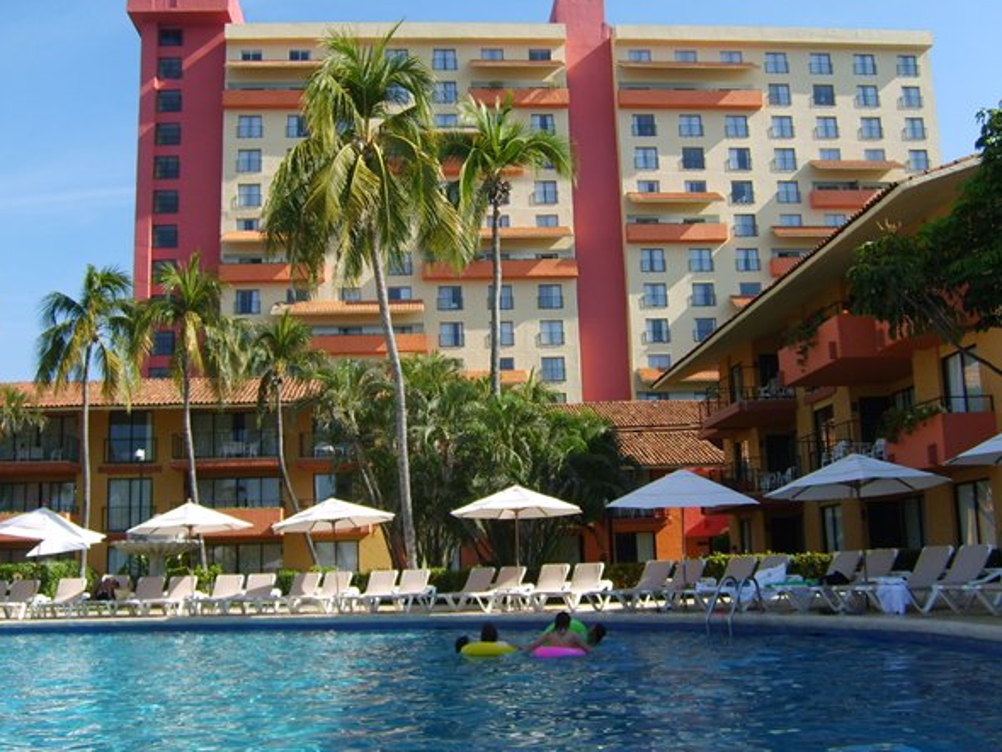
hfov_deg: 48.9
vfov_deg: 37.7
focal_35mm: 38
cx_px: 529
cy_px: 359
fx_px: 1100
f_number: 2.8
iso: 50
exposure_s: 1/750
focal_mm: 5.8
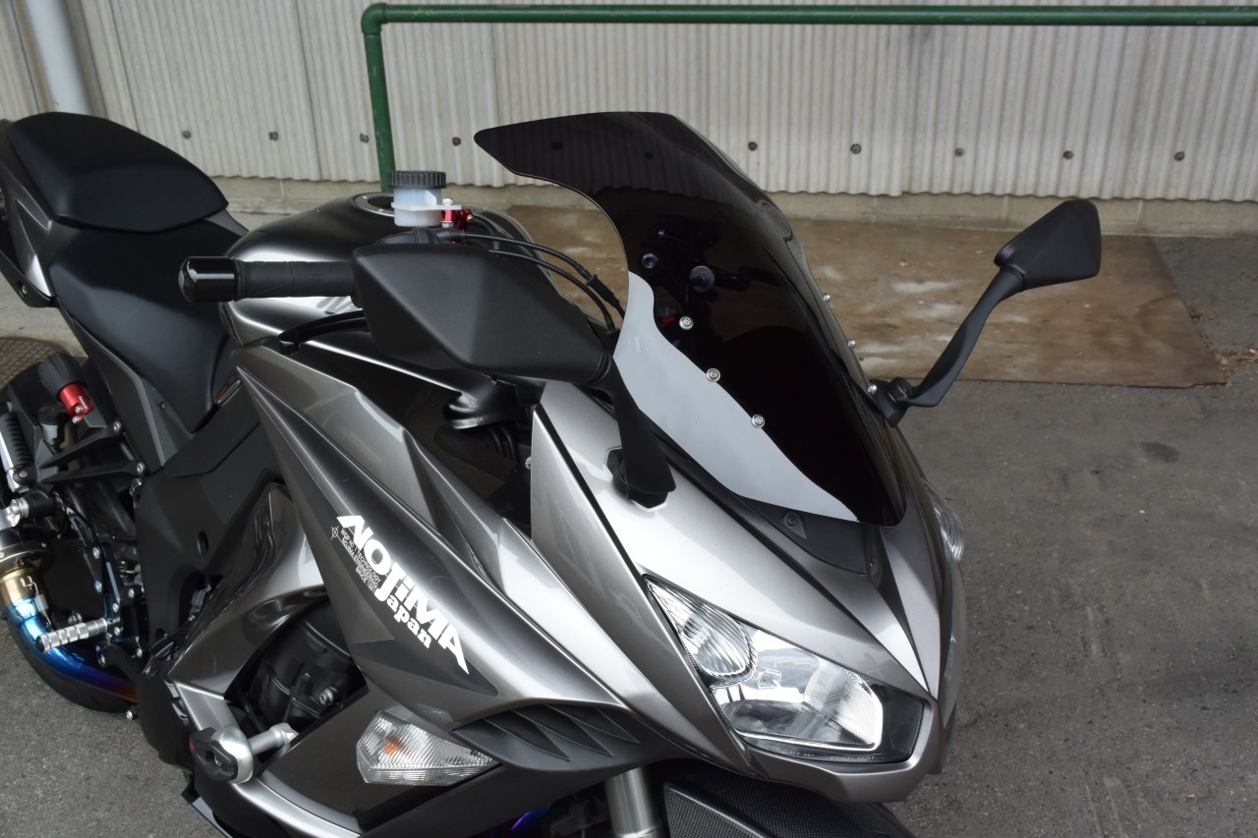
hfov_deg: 53.1
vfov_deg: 36.9
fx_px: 1258
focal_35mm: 36
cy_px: 419
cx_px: 629
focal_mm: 13.4
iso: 400
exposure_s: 1/125
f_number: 7.1
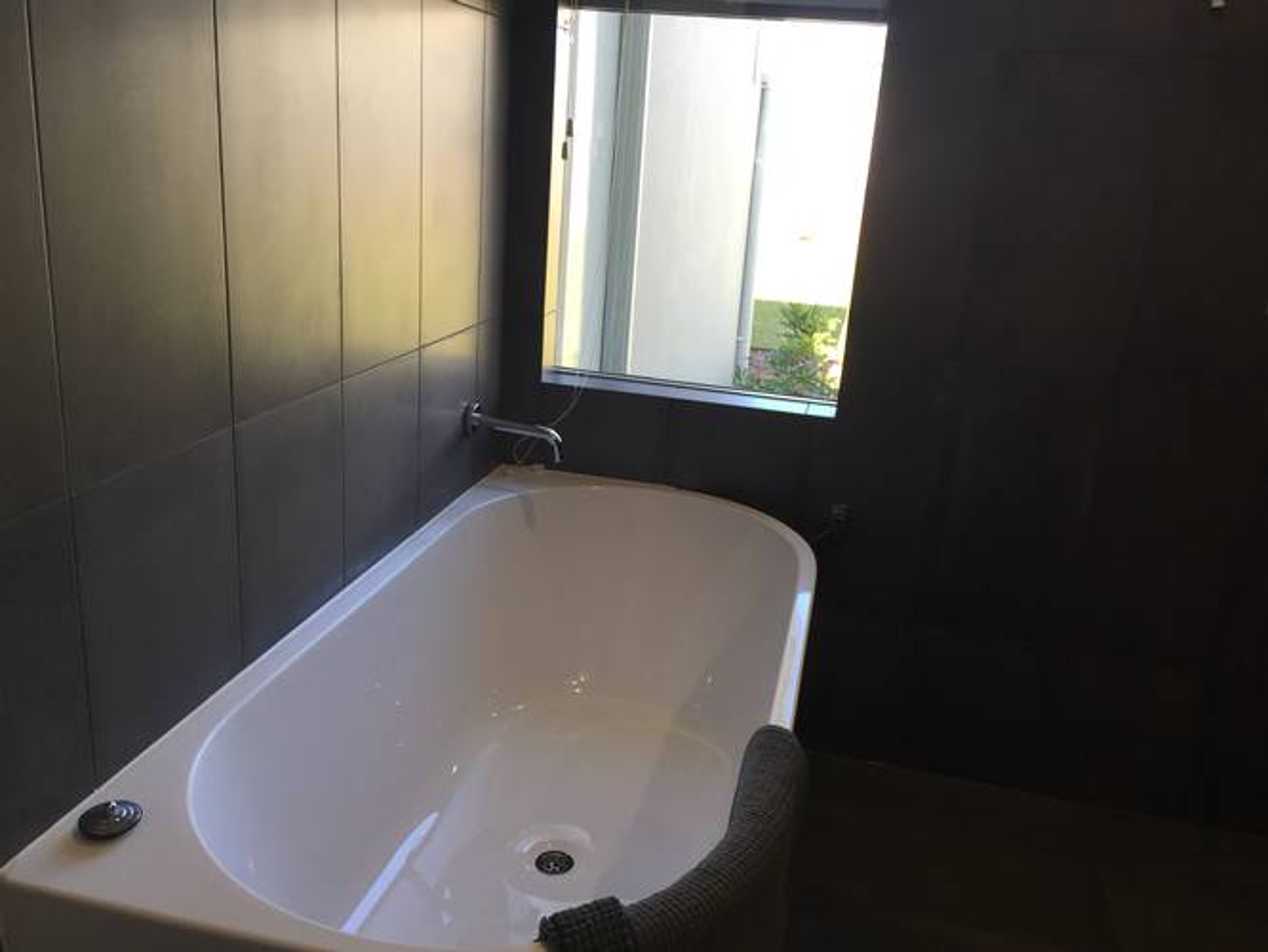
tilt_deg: -17.3
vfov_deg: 48.3
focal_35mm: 29
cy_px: 476
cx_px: 634
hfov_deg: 61.6
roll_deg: -4.4
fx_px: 1063
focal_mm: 4.15
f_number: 2.2
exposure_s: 1/100
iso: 40
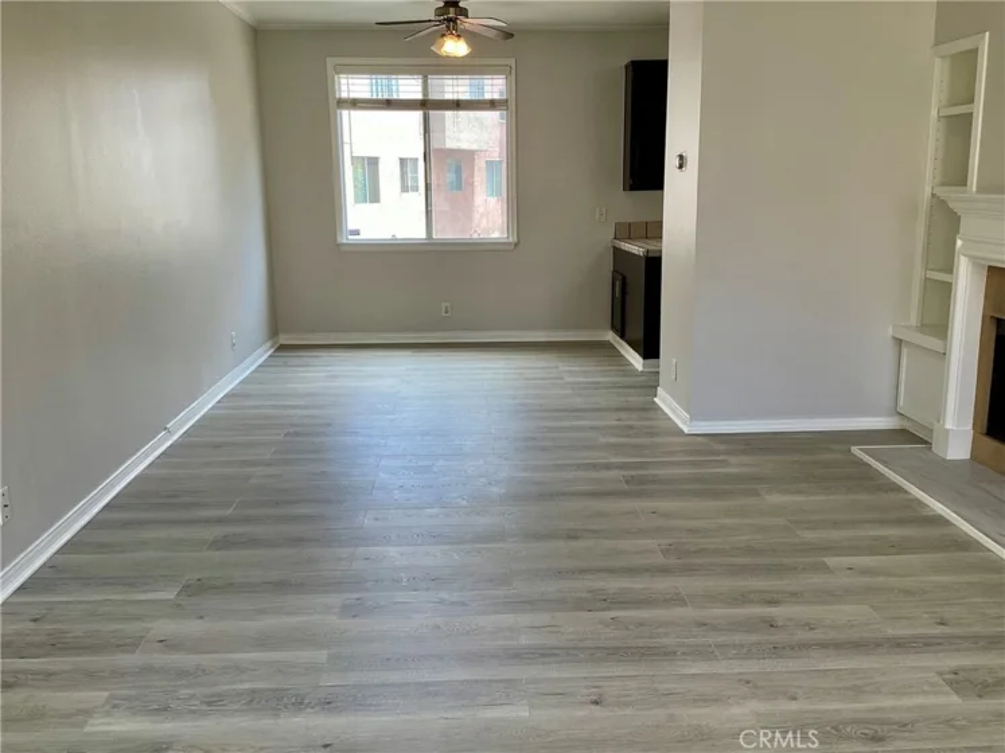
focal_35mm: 31
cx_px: 502
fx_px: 900
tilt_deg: -12.3
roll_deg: -0.4
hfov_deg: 58.4
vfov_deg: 45.4
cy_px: 376
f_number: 2.4
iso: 40
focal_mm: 3.3
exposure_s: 1/120
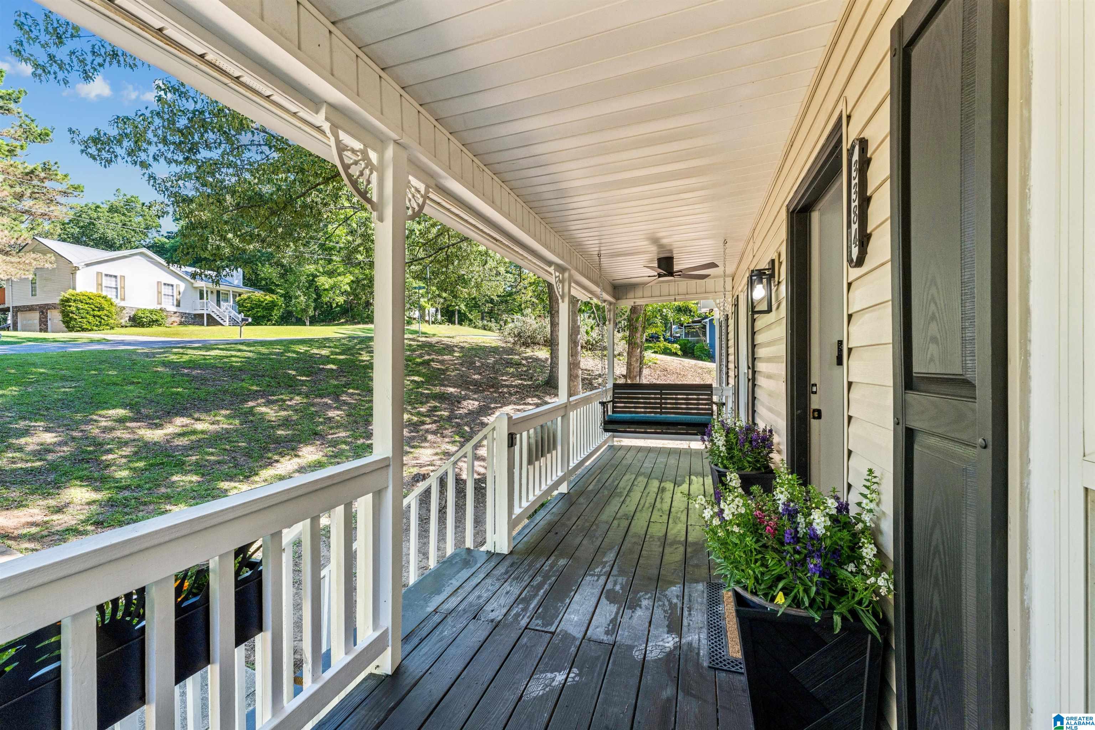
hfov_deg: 104.3
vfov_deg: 81.2
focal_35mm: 14
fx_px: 426
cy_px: 365
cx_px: 548
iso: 400
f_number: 13
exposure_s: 1/40
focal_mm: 14
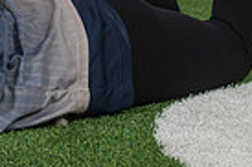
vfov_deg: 6.3
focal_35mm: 215
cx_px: -25
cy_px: -30
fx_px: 1503
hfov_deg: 9.5
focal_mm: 48
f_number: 8
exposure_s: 1/200
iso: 160
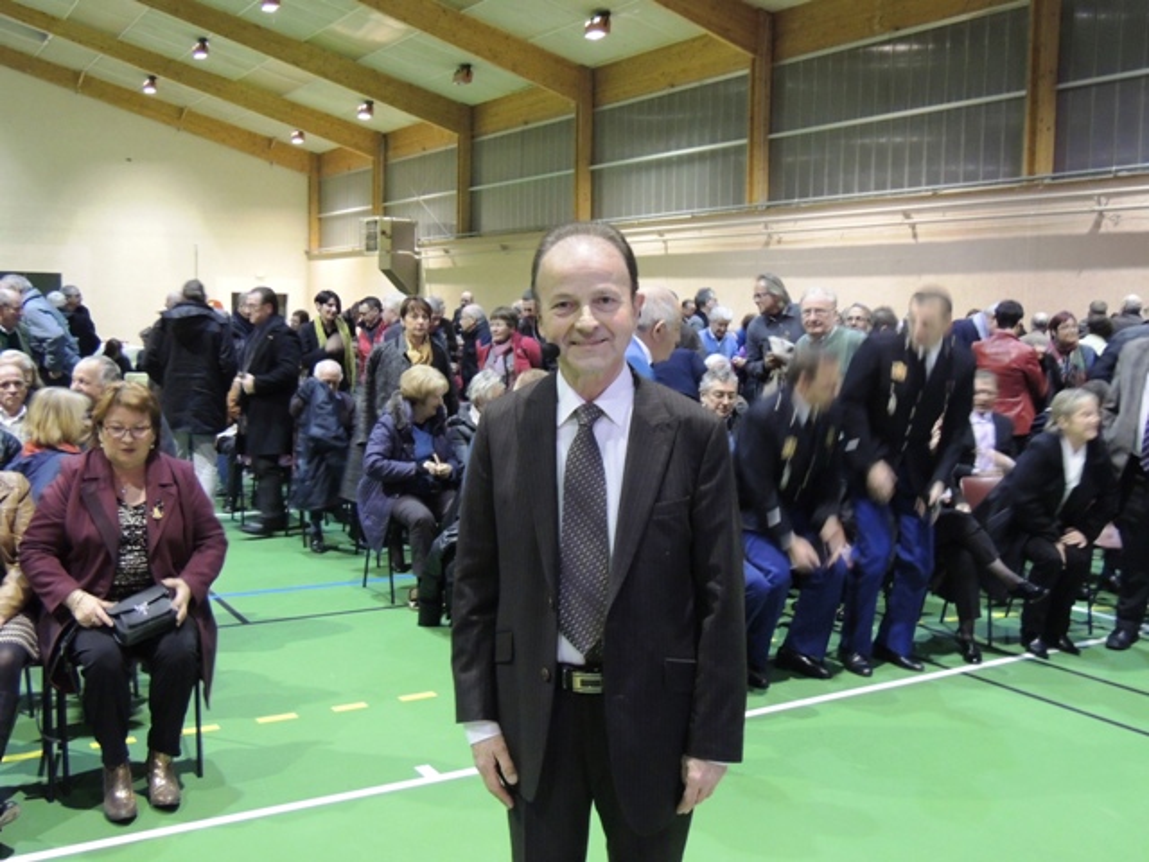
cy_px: 431
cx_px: 574
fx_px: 1162
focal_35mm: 35
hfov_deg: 52.6
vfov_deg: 40.7
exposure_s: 1/13
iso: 640
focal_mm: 6.2
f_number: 3.3
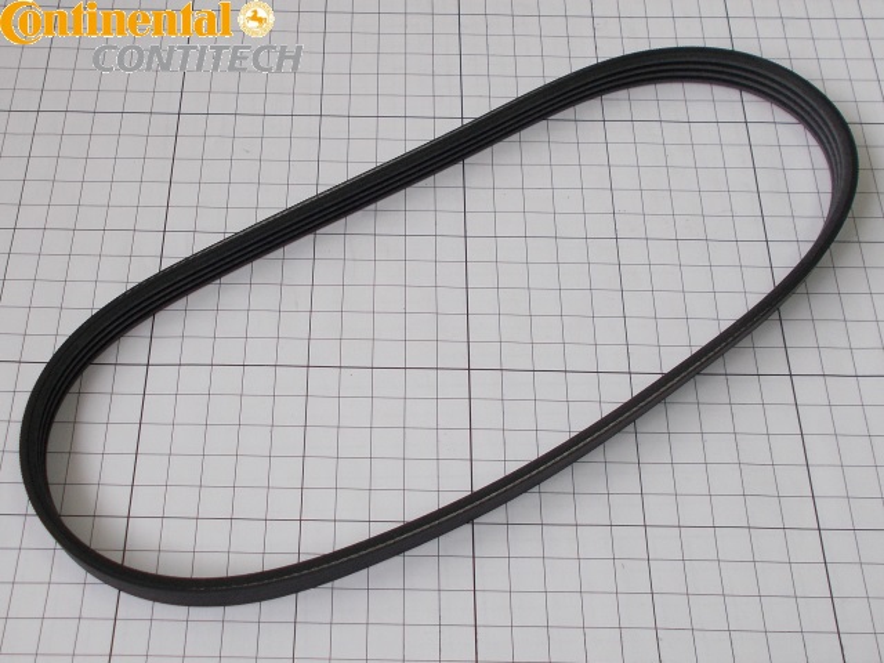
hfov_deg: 67.3
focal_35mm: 26
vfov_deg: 53.1
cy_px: 332
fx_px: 664
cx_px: 442
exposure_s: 1/50
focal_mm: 4.6
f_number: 3.2
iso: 80
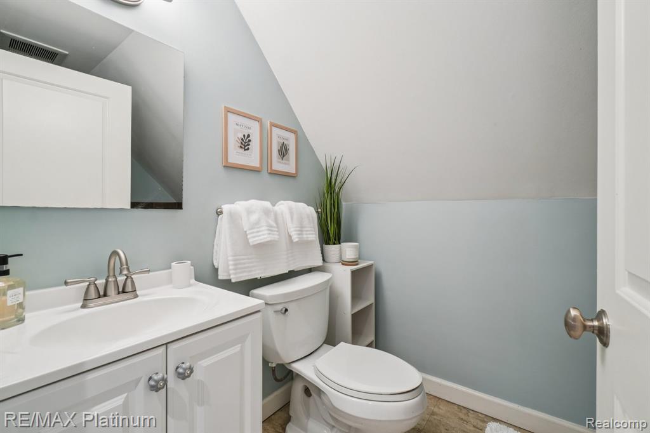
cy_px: 216
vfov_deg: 77.3
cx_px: 325
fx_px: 271
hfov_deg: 100.4
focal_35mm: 15
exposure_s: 1/10
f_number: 8
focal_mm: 10
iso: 400
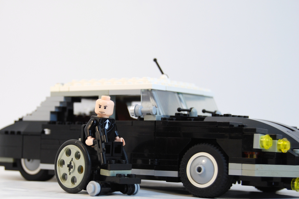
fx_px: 756
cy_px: 120
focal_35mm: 91
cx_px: 109
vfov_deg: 15.0
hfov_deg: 22.3
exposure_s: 1/100
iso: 200
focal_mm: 46
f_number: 5.3
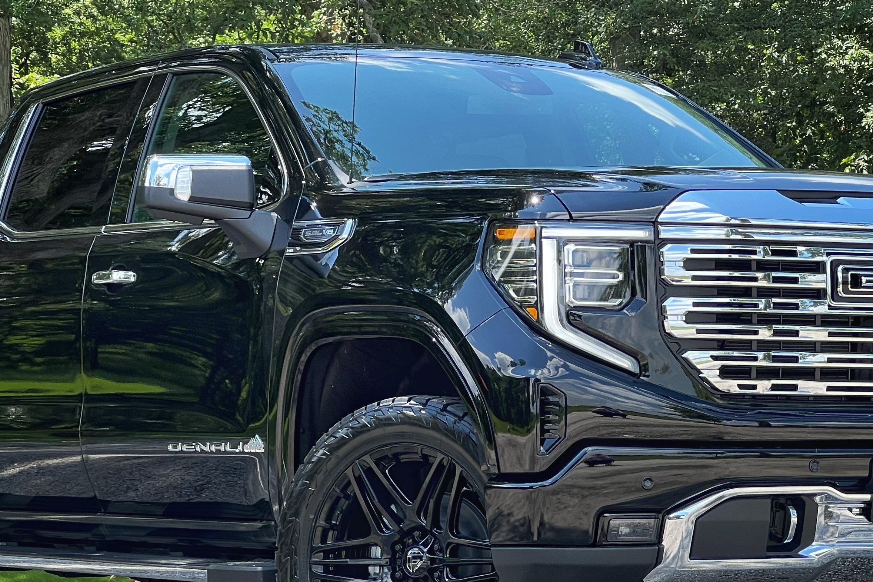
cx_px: 464
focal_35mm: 137
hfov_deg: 15.0
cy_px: 377
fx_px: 3322
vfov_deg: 10.0
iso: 32
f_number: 2.8
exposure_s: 1/142
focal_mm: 9
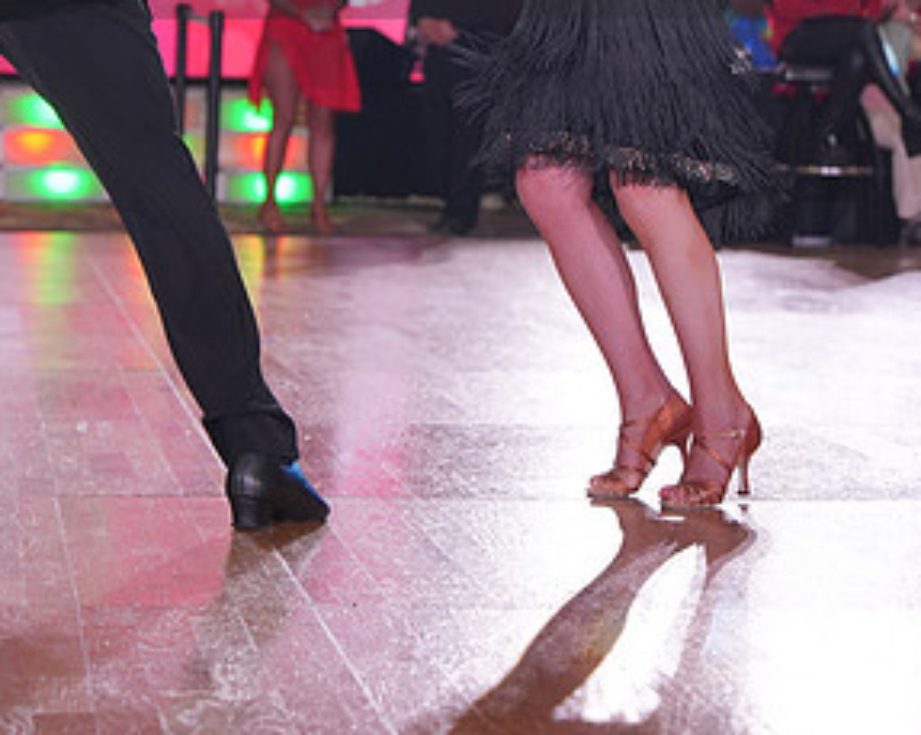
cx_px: 329
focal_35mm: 131
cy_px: -87
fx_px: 3567
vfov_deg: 11.6
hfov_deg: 14.7
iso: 1250
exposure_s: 1/500
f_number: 4
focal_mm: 69
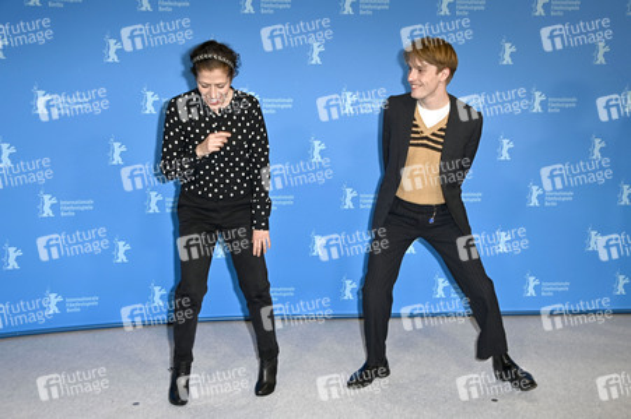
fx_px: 613
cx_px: 316
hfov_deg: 54.5
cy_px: 210
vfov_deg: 37.8
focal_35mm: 35
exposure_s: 1/250
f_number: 5.6
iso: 800
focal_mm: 35
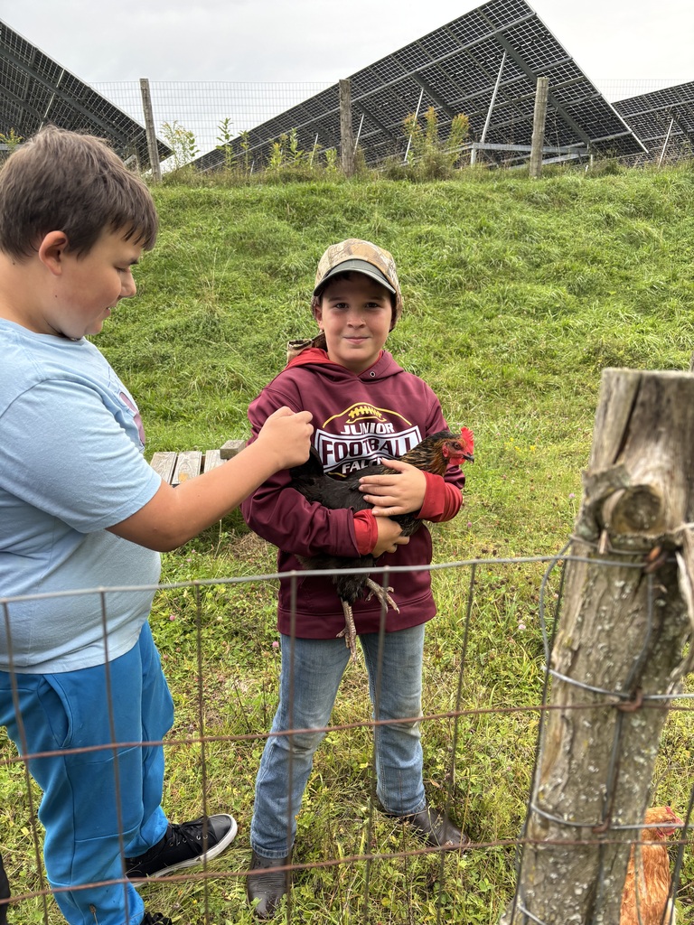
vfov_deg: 67.3
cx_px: 347
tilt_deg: -17.2
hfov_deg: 53.1
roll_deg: +1.3
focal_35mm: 26
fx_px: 695
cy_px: 462
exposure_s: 1/373
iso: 50
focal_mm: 5.96
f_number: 1.6
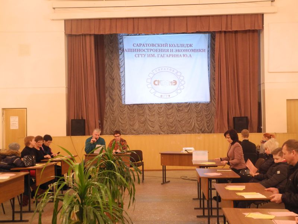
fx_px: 473
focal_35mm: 55
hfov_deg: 34.9
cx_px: 149
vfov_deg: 26.6
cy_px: 112
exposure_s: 1/13
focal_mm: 11.8
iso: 400
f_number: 3.5
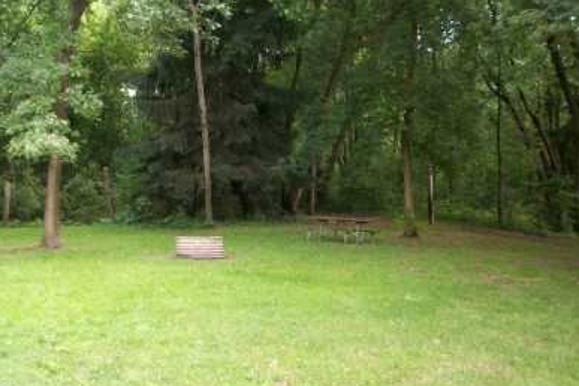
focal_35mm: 51
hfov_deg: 38.6
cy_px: 285
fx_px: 820
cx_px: 213
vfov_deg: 26.2
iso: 160
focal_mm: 6.2
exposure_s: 1/112
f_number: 2.8
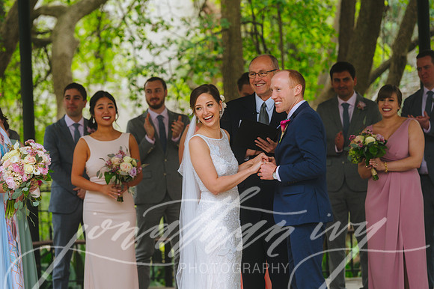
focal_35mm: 165
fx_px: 1988
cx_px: 217
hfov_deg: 12.5
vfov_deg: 8.3
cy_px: 144
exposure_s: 1/500
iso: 400
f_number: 2.8
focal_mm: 165
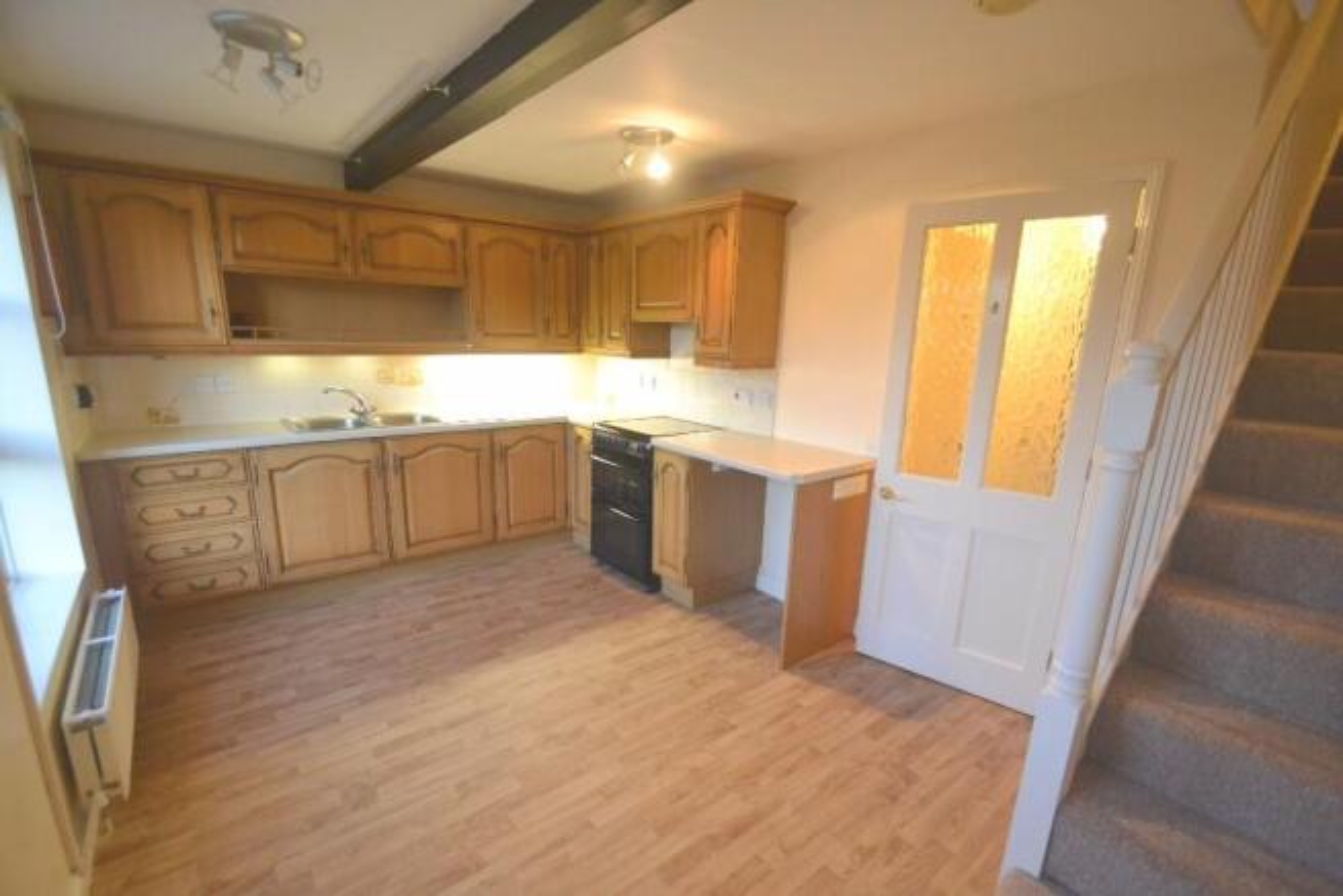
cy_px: 448
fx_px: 560
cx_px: 672
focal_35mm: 15
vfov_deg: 77.4
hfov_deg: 100.4
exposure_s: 1/60
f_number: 3.5
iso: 2800
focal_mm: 10
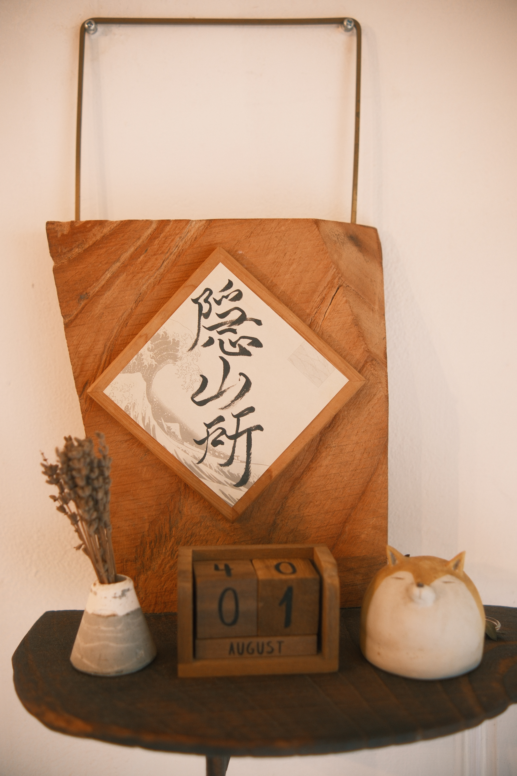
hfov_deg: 37.9
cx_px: 258
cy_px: 388
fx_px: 754
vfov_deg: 54.4
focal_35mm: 35
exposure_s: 1/100
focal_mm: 23
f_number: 2.2
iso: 500
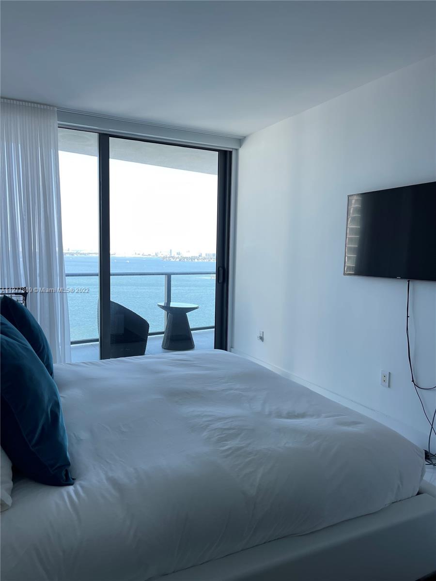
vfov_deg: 67.3
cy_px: 290
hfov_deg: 53.1
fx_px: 437
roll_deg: -1.0
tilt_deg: -6.1
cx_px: 218
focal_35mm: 26
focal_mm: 5.1
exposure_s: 1/518
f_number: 1.6
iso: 32
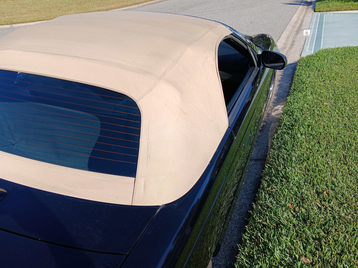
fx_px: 269
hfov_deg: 67.3
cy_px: 134
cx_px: 179
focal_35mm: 26
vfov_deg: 53.1
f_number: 1.8
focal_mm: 3.98
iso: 20
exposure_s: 1/532
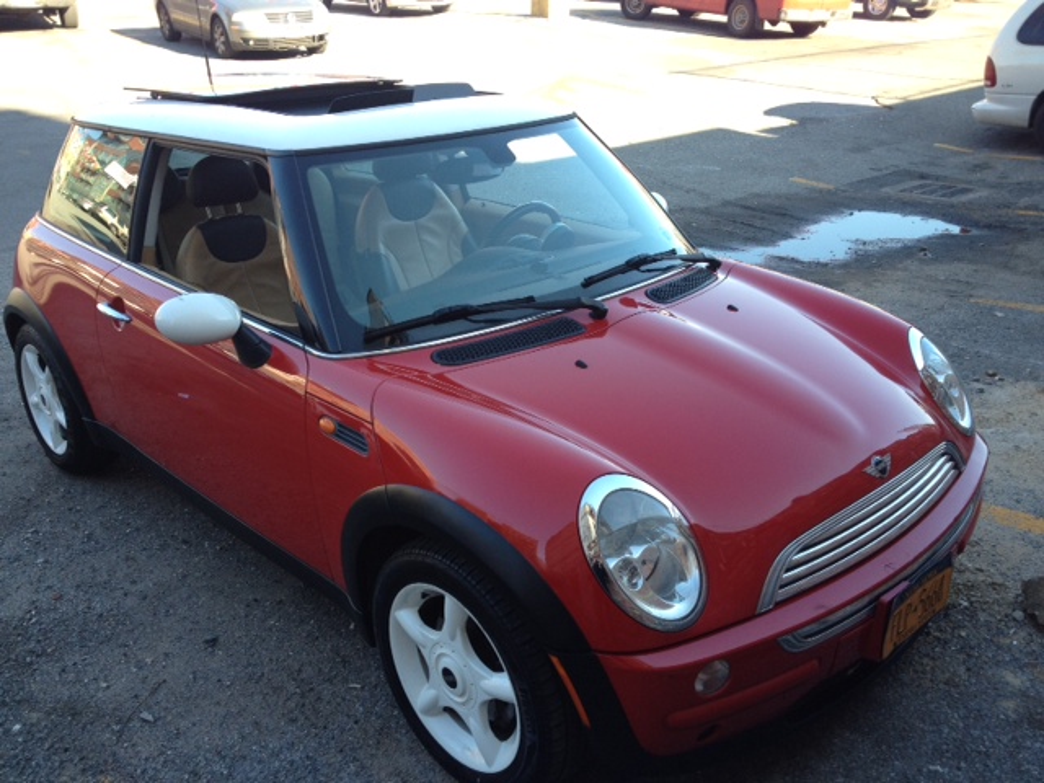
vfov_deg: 40.7
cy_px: 392
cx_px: 522
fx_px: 1056
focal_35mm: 35
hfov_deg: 52.6
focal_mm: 4.28
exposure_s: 1/177
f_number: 2.4
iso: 64
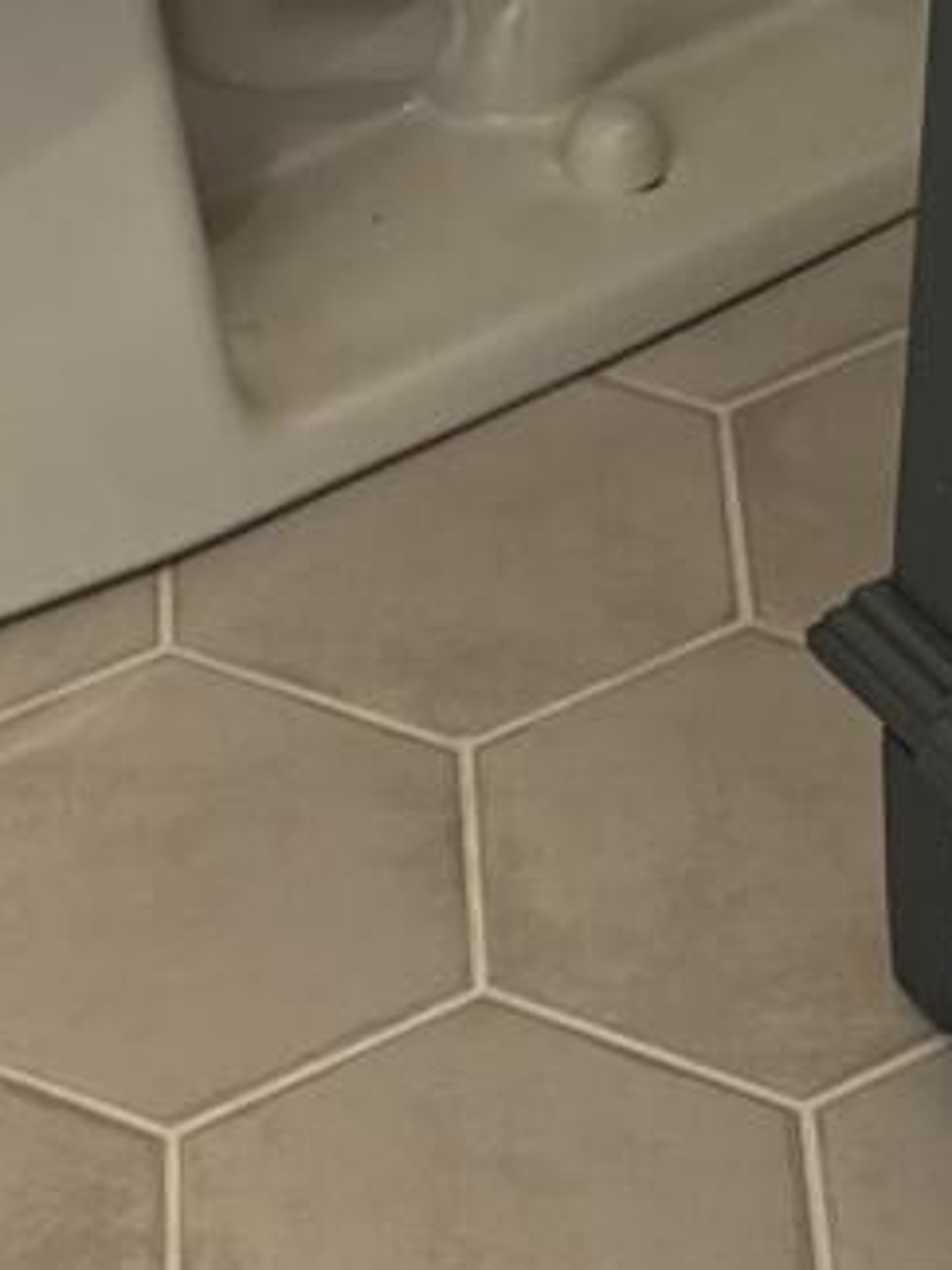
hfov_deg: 10.0
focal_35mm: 148
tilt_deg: -46.5
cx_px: 584
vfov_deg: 13.3
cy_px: 1035
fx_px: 5427
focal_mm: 6.76
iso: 160
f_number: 1.78
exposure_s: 1/60
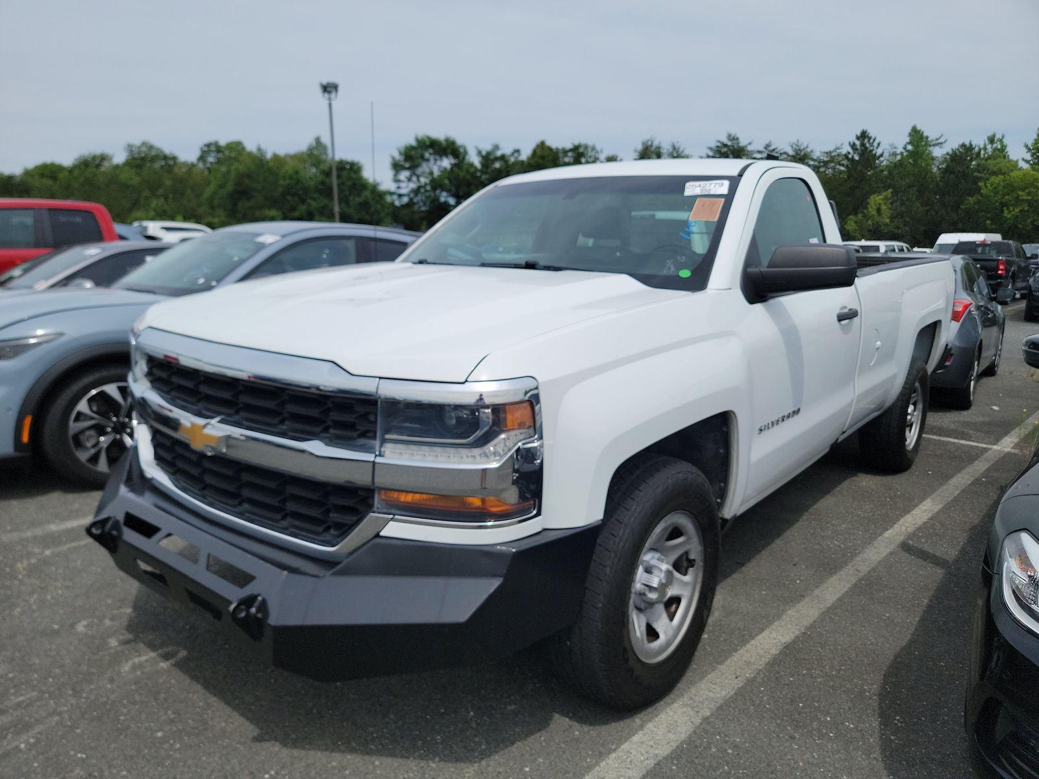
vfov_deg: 56.8
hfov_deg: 71.6
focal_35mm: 24
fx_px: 720
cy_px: 390
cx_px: 520
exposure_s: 1/1496
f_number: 1.8
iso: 50
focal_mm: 6.7
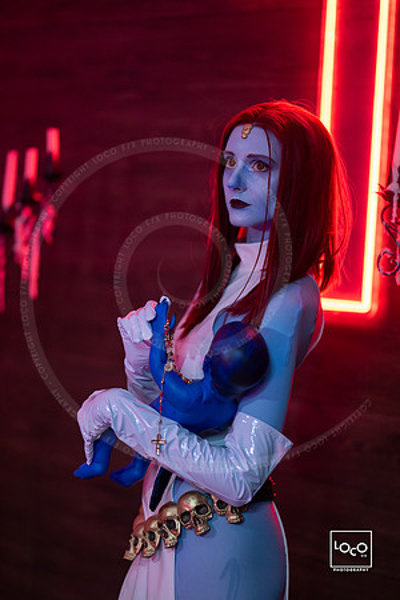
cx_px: 200
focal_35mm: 85
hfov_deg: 16.1
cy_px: 300
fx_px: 1417
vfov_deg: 23.9
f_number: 1.2
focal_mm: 85
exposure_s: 1/250
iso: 1000
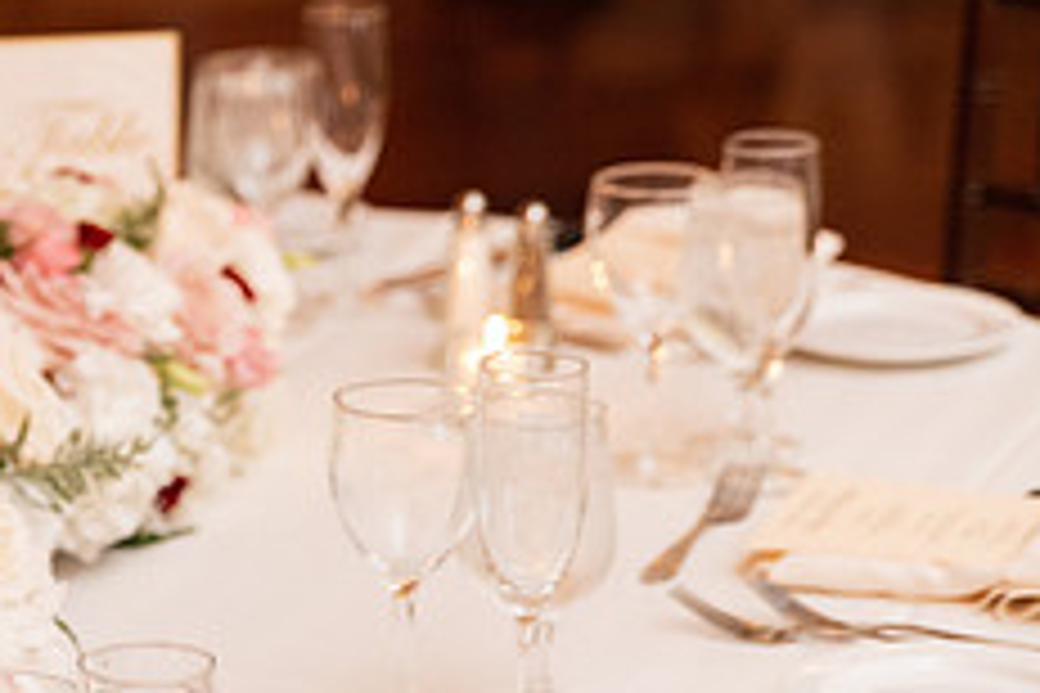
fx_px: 4506
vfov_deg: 8.8
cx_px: -194
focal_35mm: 156
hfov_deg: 12.8
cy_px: 520
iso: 3200
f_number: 2.8
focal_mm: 62
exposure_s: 1/100
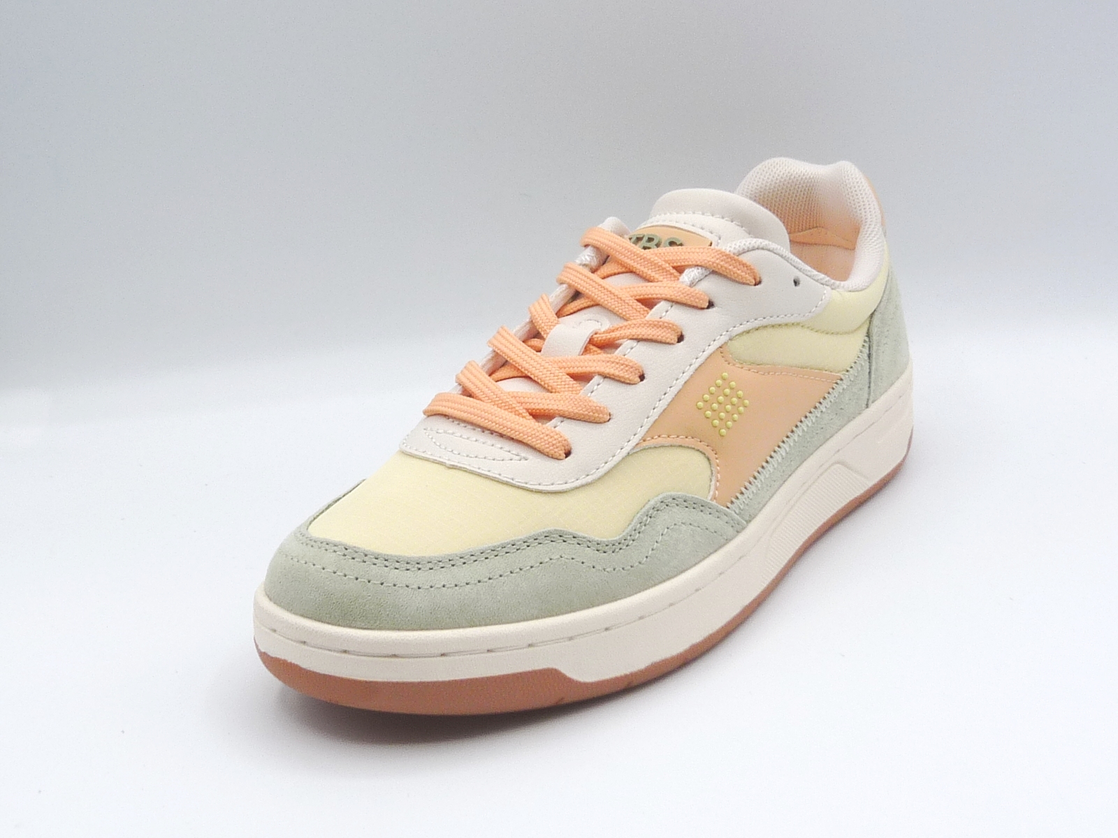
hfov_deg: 38.2
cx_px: 559
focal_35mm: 50
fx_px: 1615
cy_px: 419
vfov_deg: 29.1
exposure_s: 1/200
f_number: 5.6
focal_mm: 4.9
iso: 100
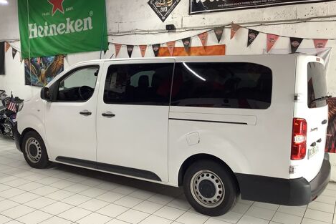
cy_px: 123
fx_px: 308
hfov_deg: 57.2
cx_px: 168
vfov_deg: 40.0
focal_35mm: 33
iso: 80
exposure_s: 1/50
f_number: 2.4
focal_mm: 3.3
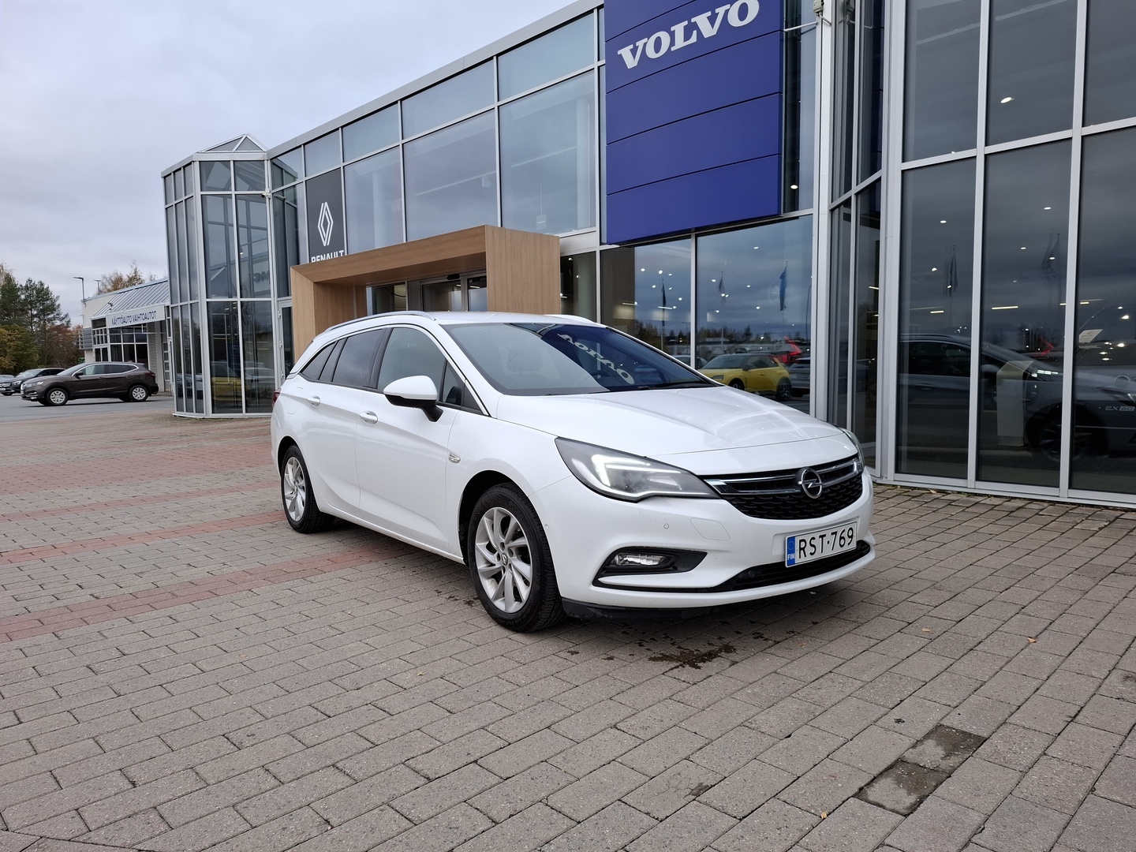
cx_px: 568
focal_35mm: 23
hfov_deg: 73.9
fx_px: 755
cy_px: 426
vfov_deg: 58.9
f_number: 1.8
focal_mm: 5.54
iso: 50
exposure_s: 1/281
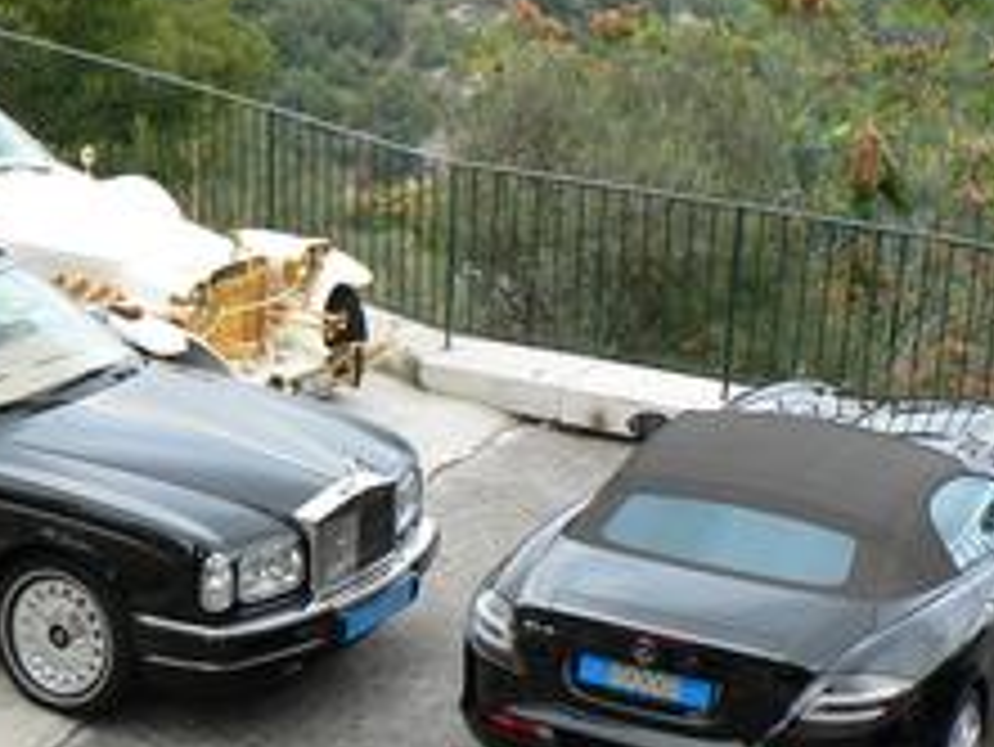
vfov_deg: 14.4
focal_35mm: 103
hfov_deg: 19.0
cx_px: 337
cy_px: 315
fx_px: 2959
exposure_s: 1/80
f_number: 4
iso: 80
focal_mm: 9.5
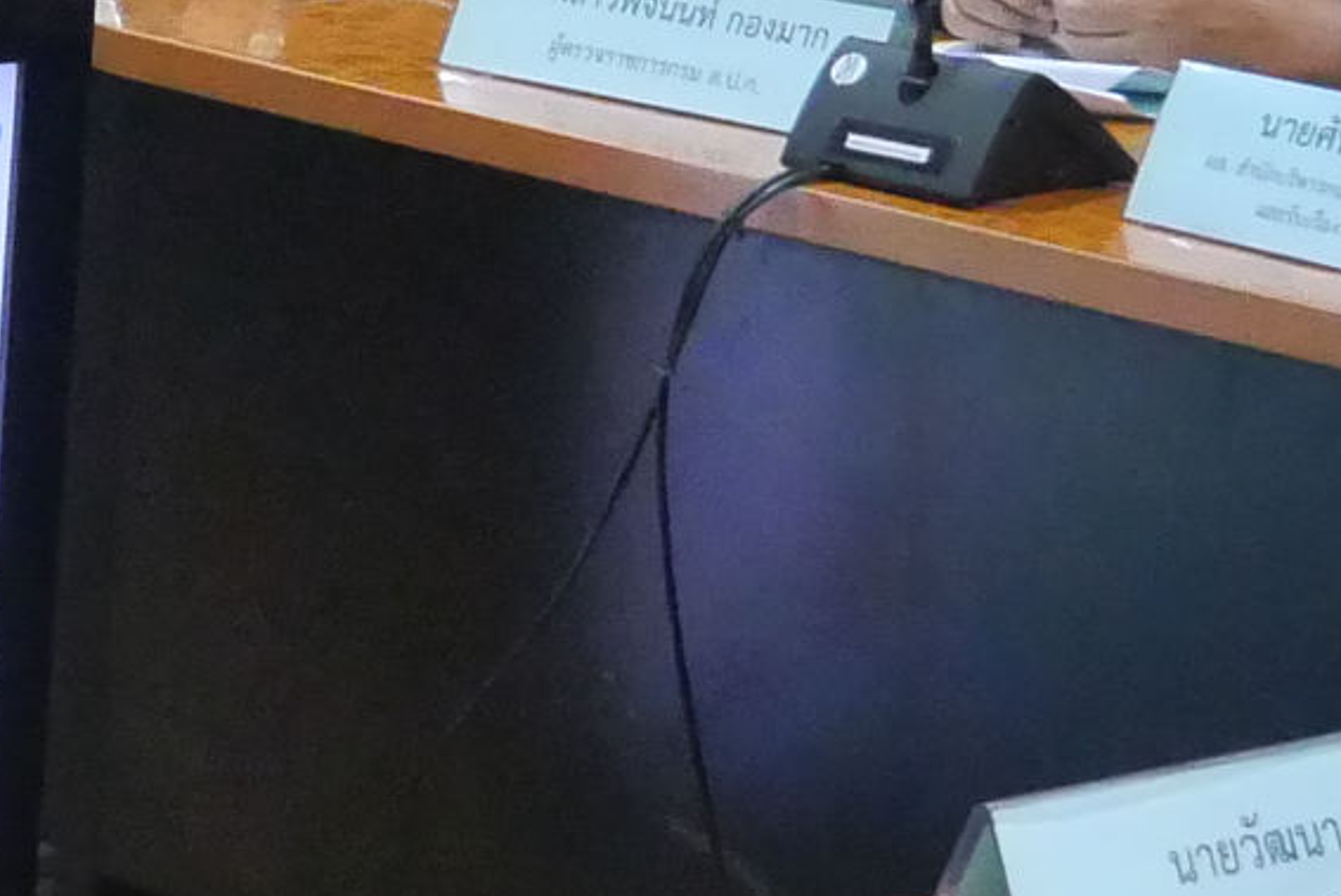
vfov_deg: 8.7
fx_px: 5853
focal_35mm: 157
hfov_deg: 12.2
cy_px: -38
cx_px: -944
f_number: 3.5
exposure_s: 1/100
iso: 3200
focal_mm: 12
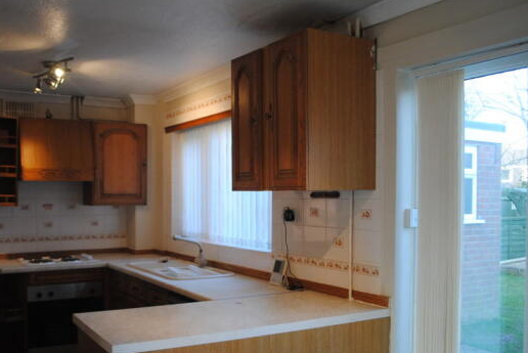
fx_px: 558
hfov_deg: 50.4
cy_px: 212
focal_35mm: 38
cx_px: 215
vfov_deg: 35.0
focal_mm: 20
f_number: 3.8
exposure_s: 1/50
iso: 200
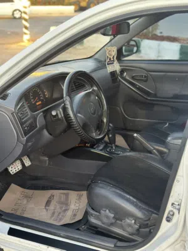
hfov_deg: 30.3
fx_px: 348
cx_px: 94
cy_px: 126
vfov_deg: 39.7
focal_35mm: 48
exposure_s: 1/50
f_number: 1.78
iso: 400
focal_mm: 6.86
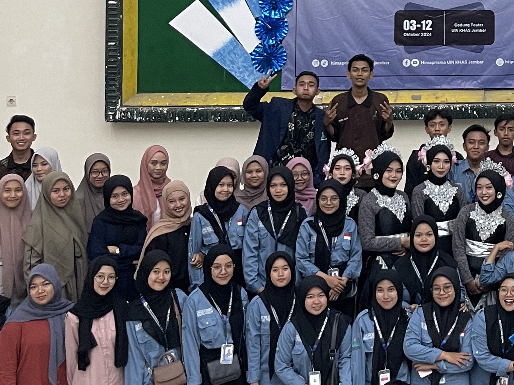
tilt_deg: +0.8
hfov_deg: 23.9
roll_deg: -0.3
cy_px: -51
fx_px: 1158
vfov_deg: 18.1
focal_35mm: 78
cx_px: 516
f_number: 1.6
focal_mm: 5.1
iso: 160
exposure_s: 1/60
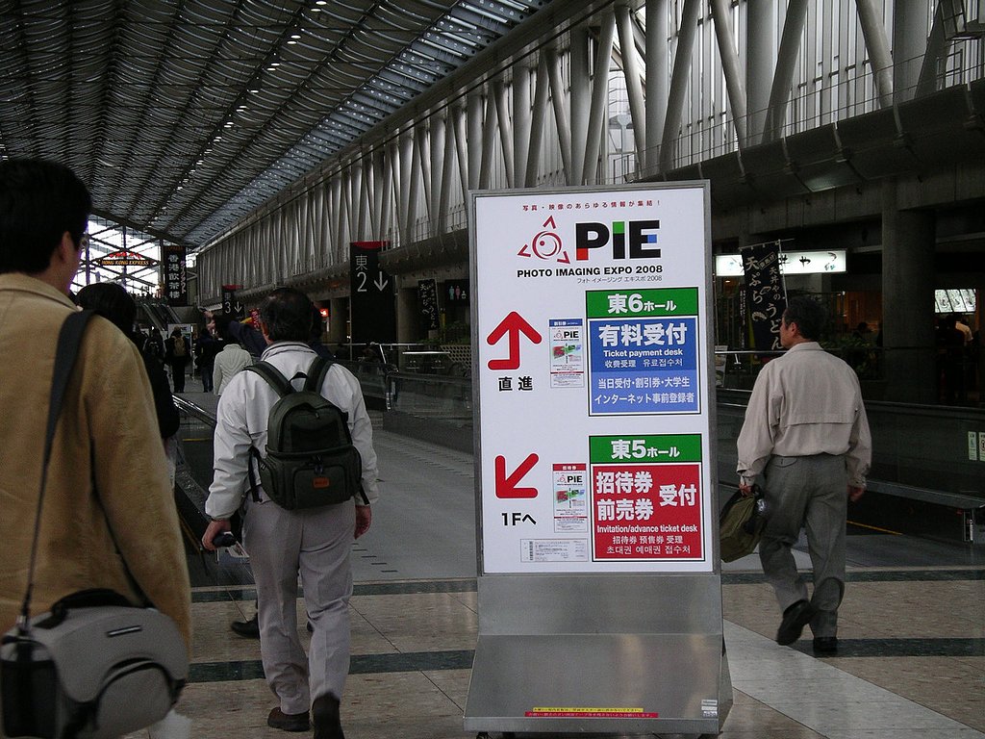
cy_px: 370
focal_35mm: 84
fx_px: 2390
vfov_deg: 17.6
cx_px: 492
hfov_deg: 23.3
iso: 200
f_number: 3.6
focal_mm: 17.4
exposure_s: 1/60
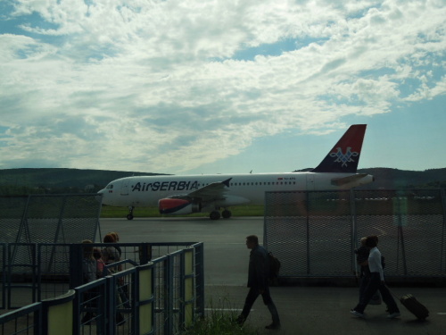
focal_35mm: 43
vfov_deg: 33.6
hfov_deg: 43.9
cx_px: 223
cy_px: 168
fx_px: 554
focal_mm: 7.8
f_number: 7.8
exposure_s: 1/400
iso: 100
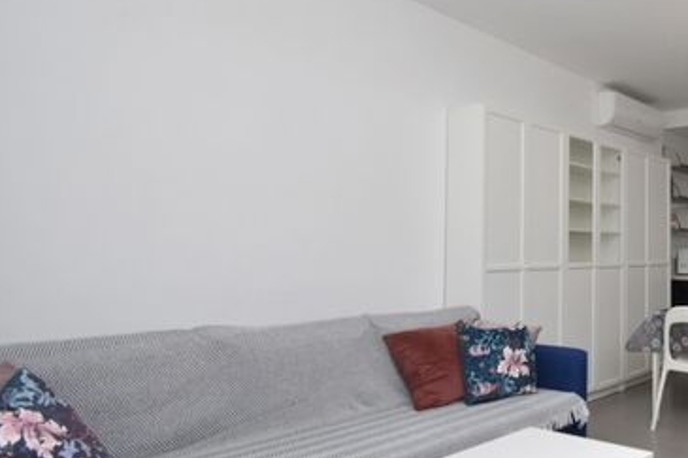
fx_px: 554
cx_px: 631
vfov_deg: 44.9
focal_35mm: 29
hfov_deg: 54.6
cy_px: 234
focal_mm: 10
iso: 500
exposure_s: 1/250
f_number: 4.5
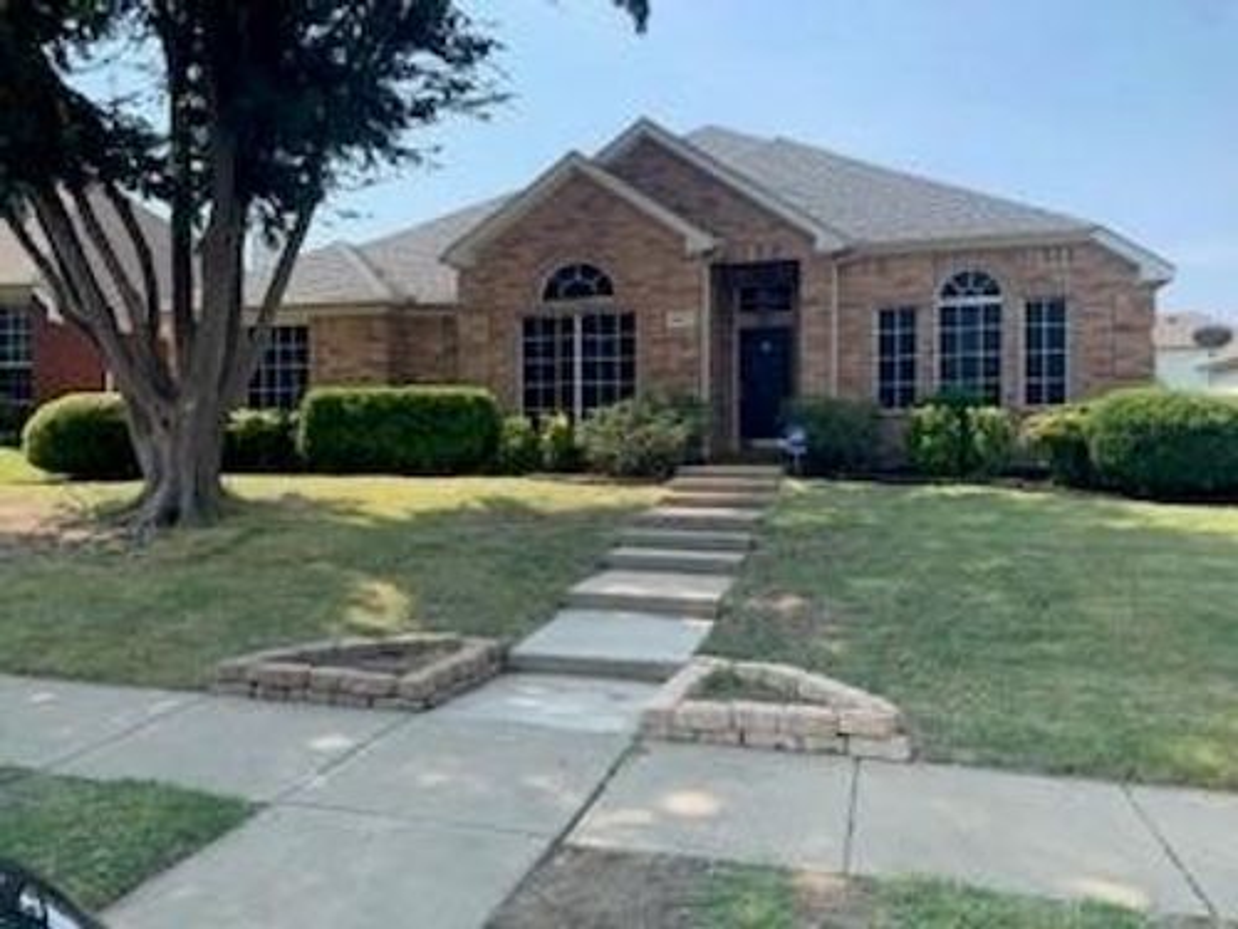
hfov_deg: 67.3
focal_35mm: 26
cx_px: 619
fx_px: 930
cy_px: 464
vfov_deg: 53.1
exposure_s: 1/1021
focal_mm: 4.25
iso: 25
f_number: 1.8
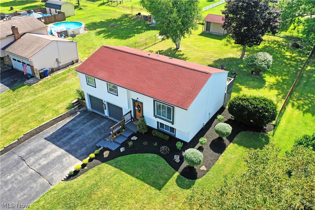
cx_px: 158
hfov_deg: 65.5
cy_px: 105
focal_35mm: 28
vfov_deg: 46.4
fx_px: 245
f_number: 5
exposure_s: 1/320
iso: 100
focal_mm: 10.26
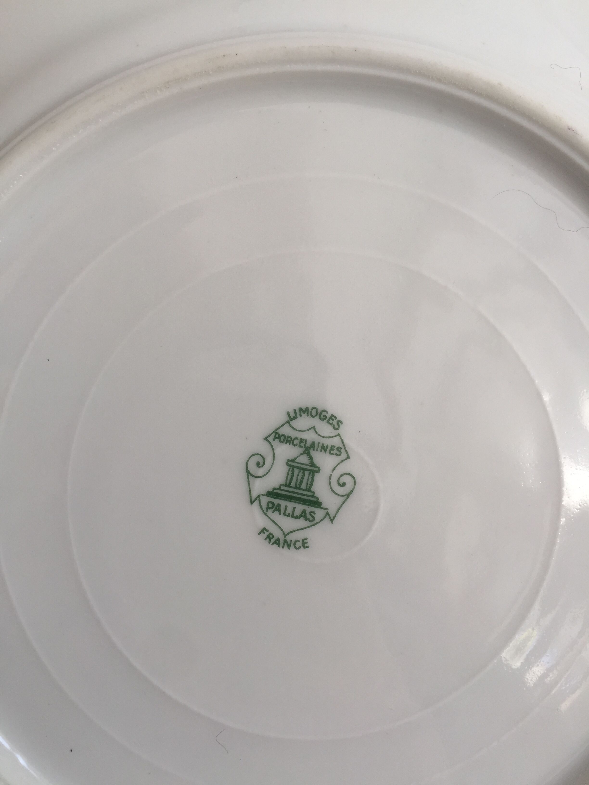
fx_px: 658
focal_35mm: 29
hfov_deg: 48.2
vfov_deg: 61.7
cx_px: 294
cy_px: 392
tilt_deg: -58.3
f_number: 2.2
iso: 32
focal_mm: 4.15
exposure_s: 1/100
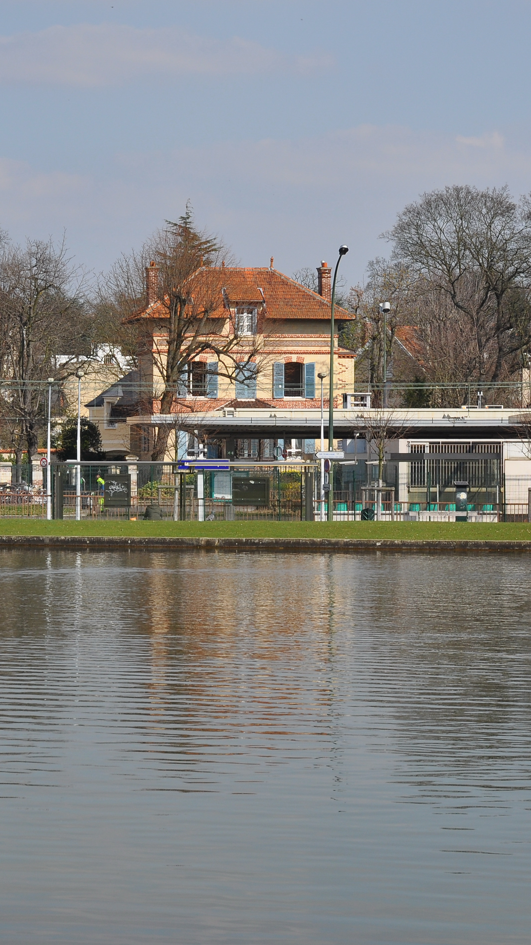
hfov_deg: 7.7
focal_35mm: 157
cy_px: 470
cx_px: 176
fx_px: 3930
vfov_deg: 13.7
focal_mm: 66
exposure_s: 1/200
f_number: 10
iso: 200
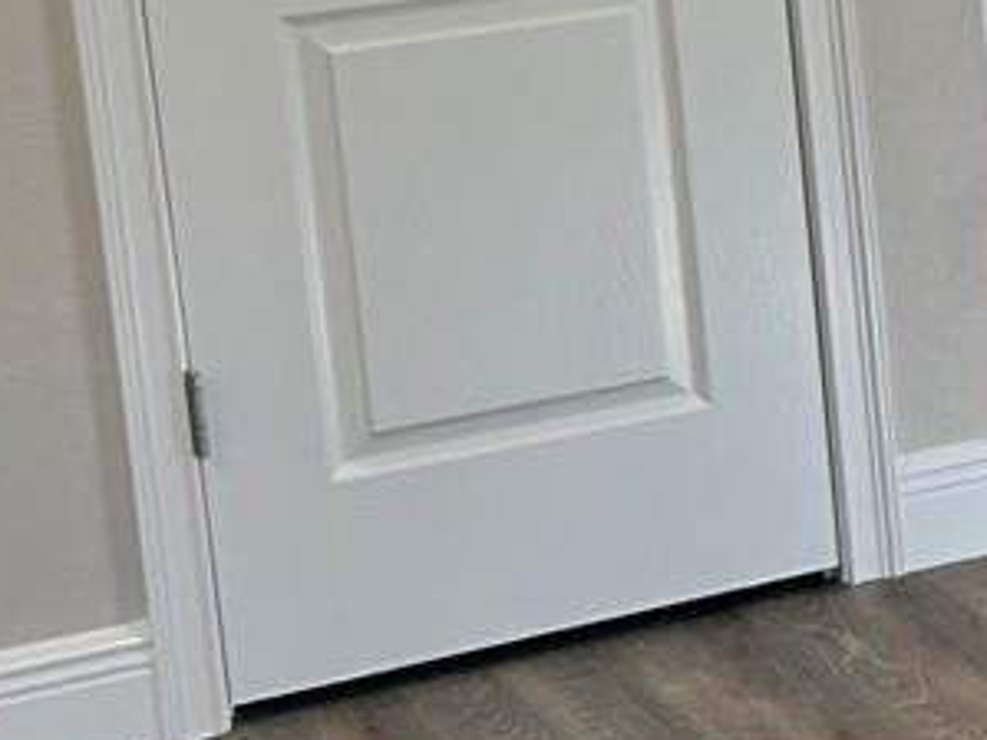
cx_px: 2598
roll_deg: +0.0
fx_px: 3962
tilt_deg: -11.2
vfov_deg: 10.5
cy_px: -142
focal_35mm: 139
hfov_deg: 11.1
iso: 40
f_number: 1.5
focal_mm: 5.7
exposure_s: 1/126
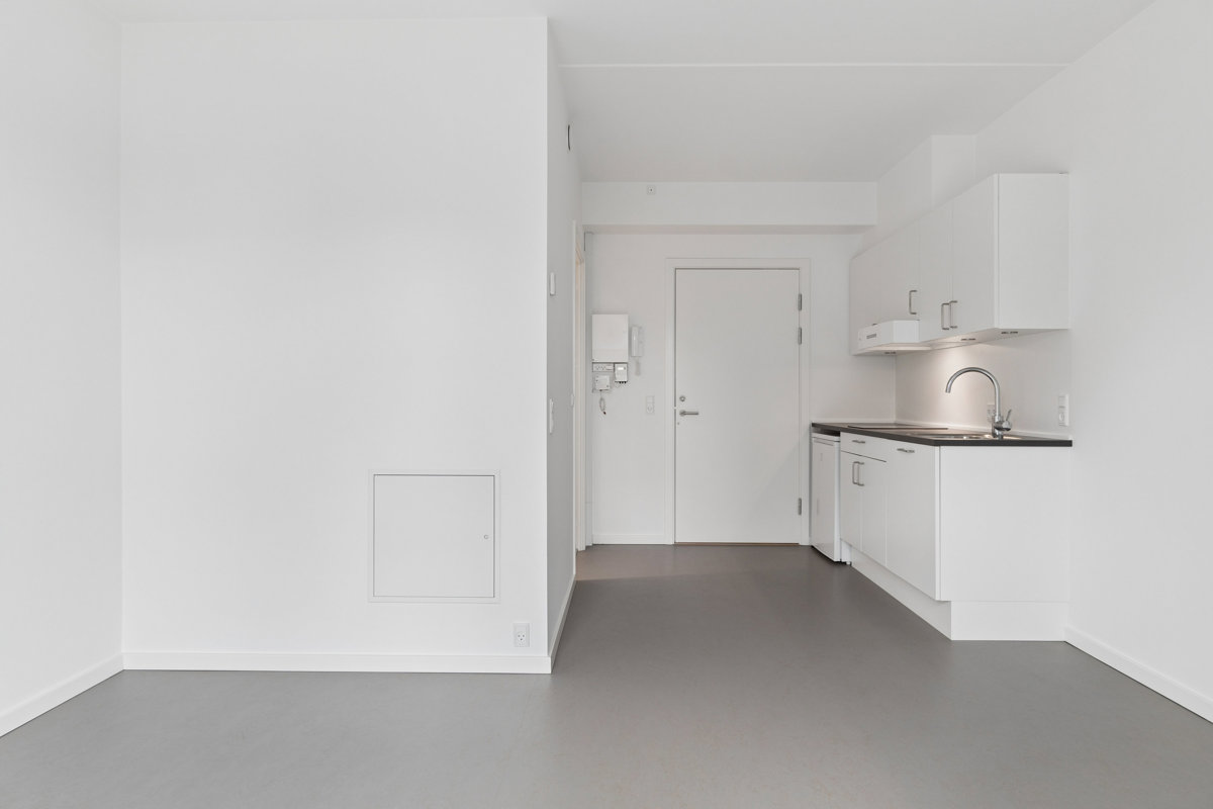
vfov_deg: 63.2
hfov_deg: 85.4
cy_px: 404
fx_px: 657
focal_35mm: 20
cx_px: 606
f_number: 8
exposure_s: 1/15
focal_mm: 13
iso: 200
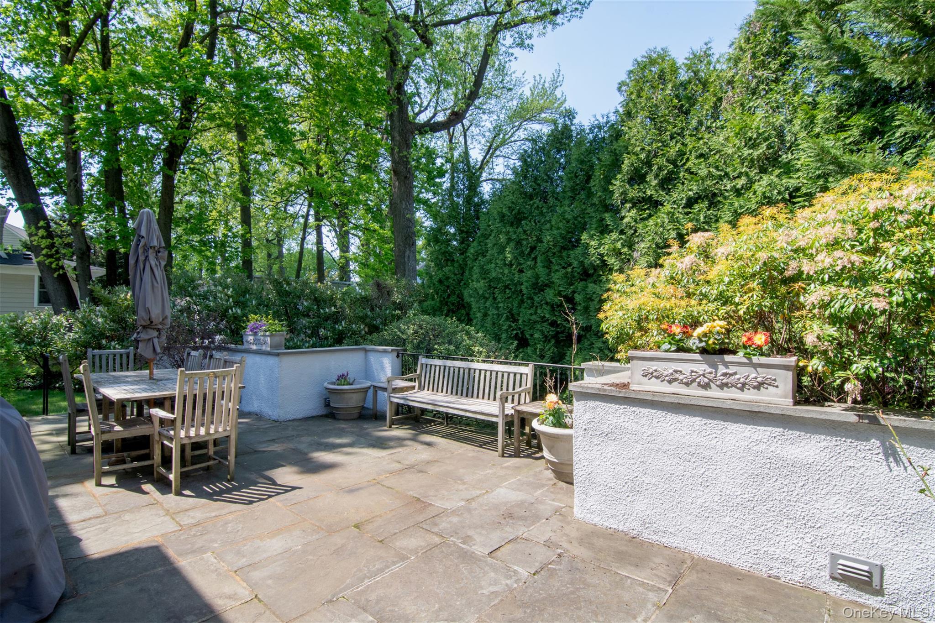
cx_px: 468
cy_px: 312
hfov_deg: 95.0
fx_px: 428
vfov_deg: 72.0
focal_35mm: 16
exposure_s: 1/125
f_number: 11
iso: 500
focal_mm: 11
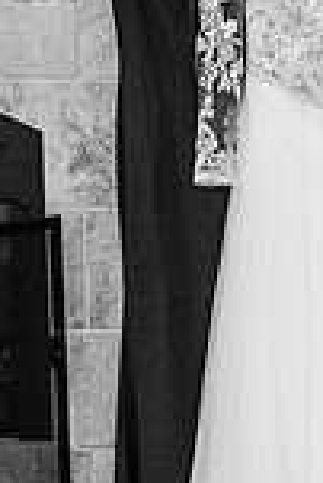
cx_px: 345
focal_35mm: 88
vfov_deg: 23.1
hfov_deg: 15.2
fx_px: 1182
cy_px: 218
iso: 1600
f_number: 2.8
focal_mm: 29.5
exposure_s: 1/200
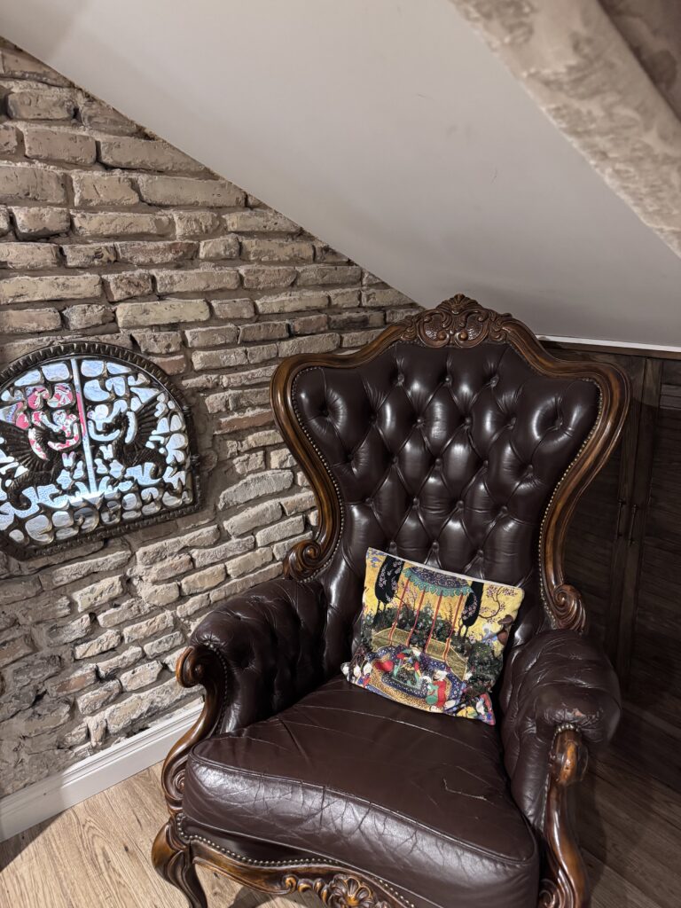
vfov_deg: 71.6
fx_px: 630
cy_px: 454
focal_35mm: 24
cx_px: 340
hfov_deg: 56.8
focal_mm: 6.76
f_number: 1.78
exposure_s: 1/33
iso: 800
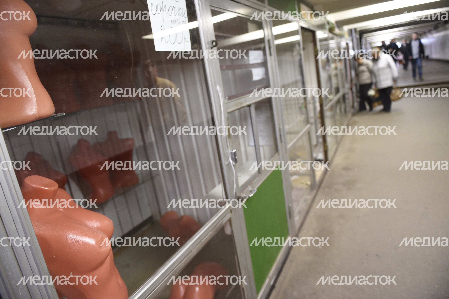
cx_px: 224
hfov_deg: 73.8
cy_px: 150
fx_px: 299
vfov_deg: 53.1
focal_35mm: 24
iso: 2500
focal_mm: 24
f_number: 2.8
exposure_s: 1/125
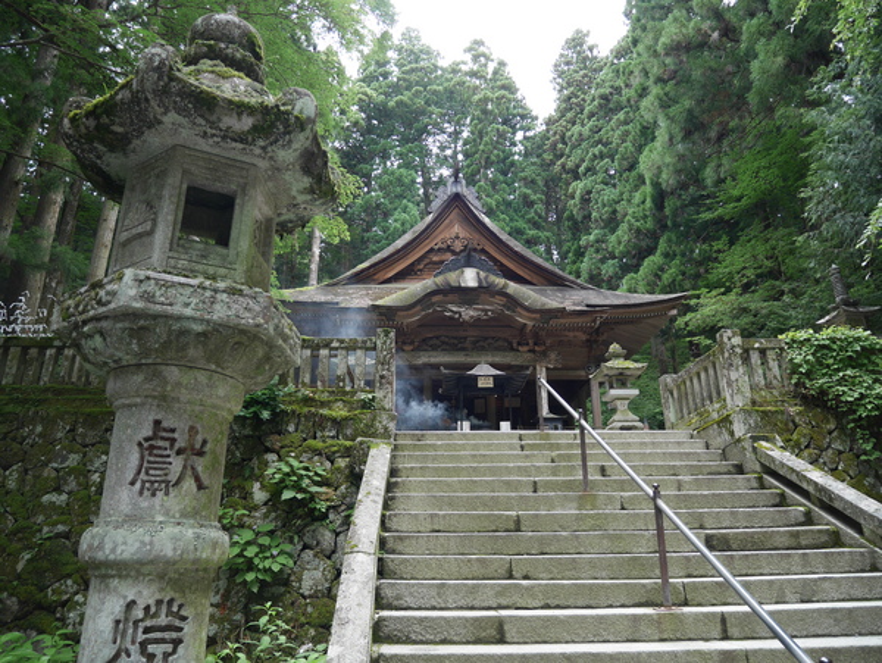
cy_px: 332
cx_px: 441
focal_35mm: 24
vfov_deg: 56.9
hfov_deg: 71.6
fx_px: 612
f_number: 3.5
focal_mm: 12
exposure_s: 1/80
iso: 200
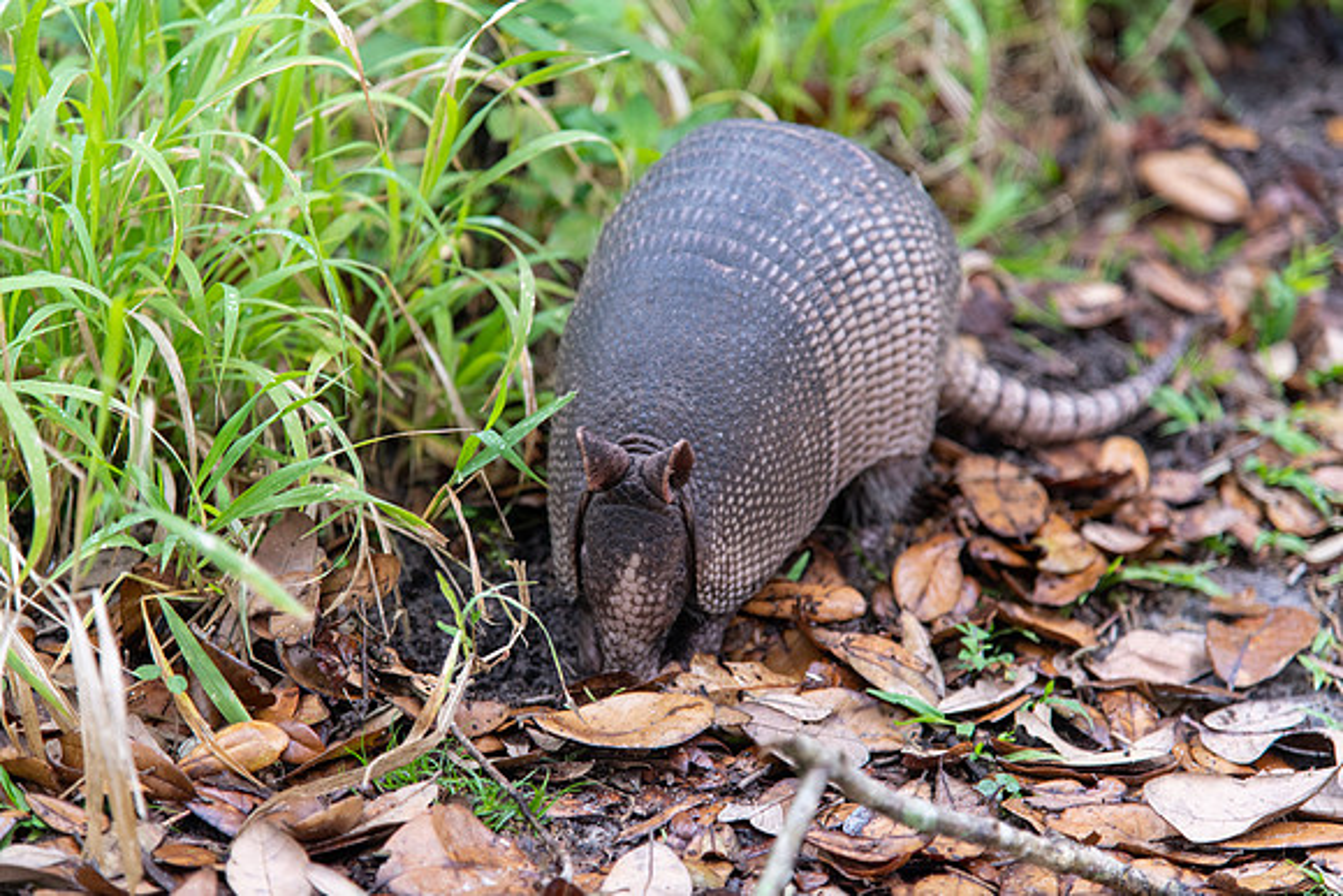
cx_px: 672
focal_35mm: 120
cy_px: 448
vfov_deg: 11.4
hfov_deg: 17.1
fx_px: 4478
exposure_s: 1/200
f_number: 4
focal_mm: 120
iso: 560
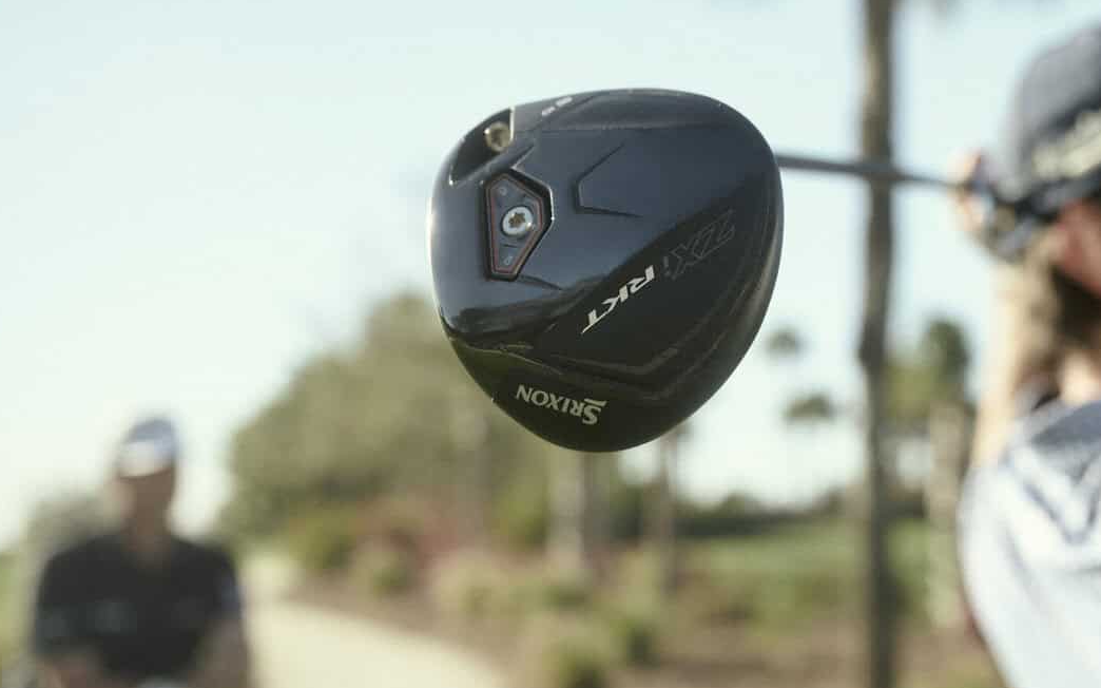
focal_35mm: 60
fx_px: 1800
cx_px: 896
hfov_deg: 33.0
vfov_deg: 21.6
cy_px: 349
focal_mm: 32
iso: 640
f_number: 4
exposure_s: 1/4000
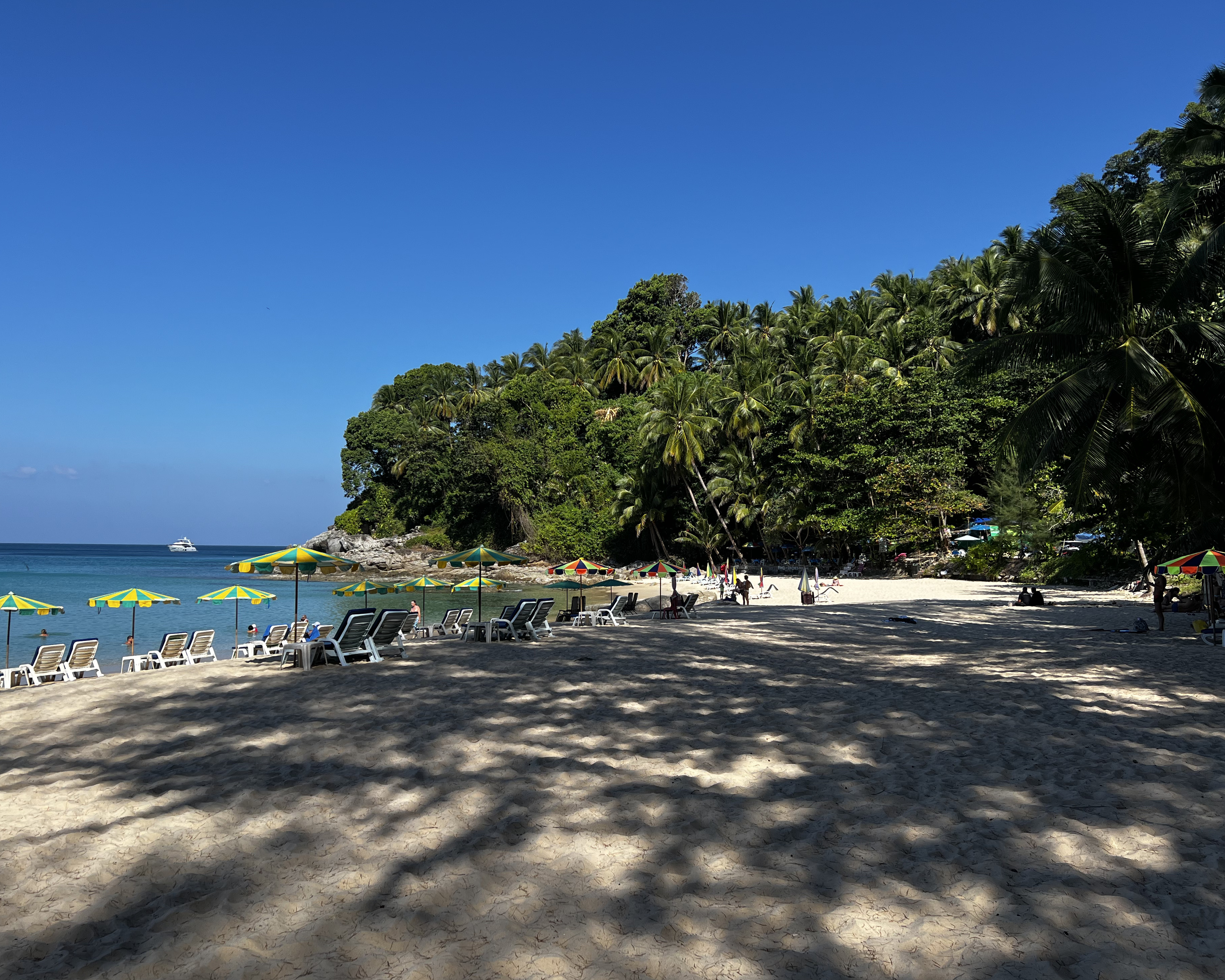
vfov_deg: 51.5
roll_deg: -0.7
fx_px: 1015
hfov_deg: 62.2
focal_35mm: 28
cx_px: 581
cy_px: 498
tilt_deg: +3.2
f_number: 1.5
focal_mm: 5.7
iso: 50
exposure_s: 1/4274
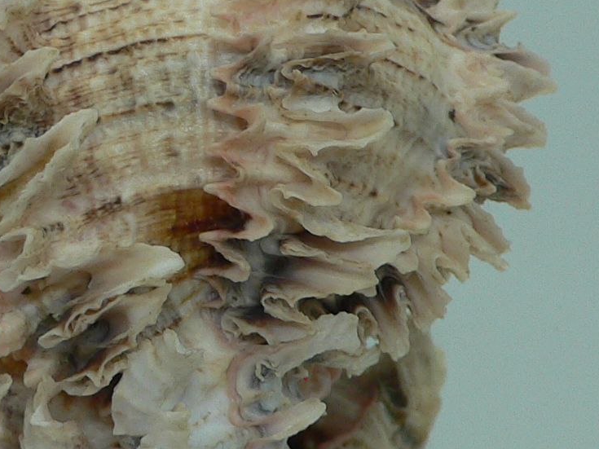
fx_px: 1661
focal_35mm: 96
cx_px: 214
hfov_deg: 20.4
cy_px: 258
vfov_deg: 15.4
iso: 80
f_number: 2.8
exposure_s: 1/60
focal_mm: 4.6
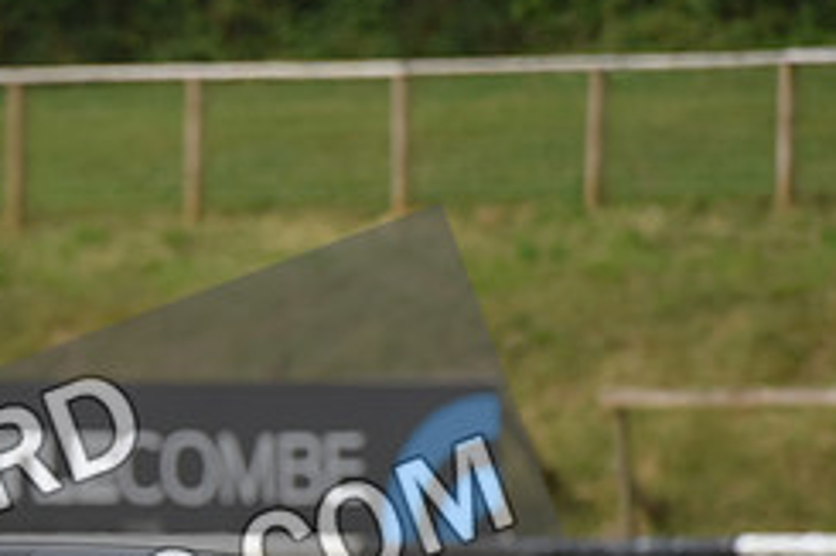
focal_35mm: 948
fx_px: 21999
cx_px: -126
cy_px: 609
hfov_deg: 2.2
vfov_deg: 1.4
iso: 800
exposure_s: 1/1000
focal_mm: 400
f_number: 5.6
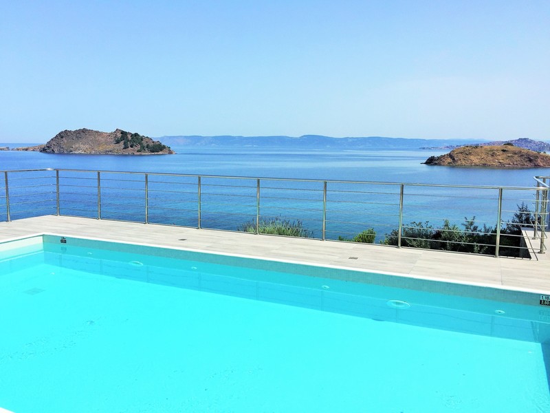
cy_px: 206
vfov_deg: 48.2
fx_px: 461
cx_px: 275
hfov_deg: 61.7
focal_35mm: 29
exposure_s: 1/3300
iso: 32
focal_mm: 4.15
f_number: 2.2
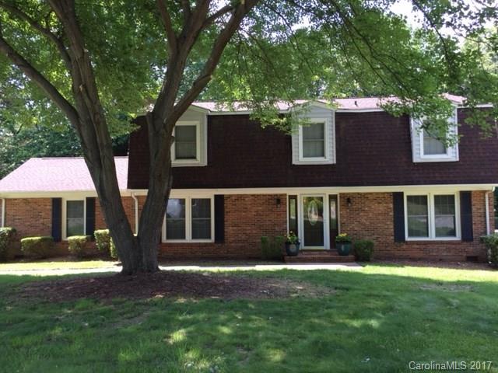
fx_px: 417
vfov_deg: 48.2
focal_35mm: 29
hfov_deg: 61.7
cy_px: 186
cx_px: 249
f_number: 2.2
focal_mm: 4.15
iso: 32
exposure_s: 1/179
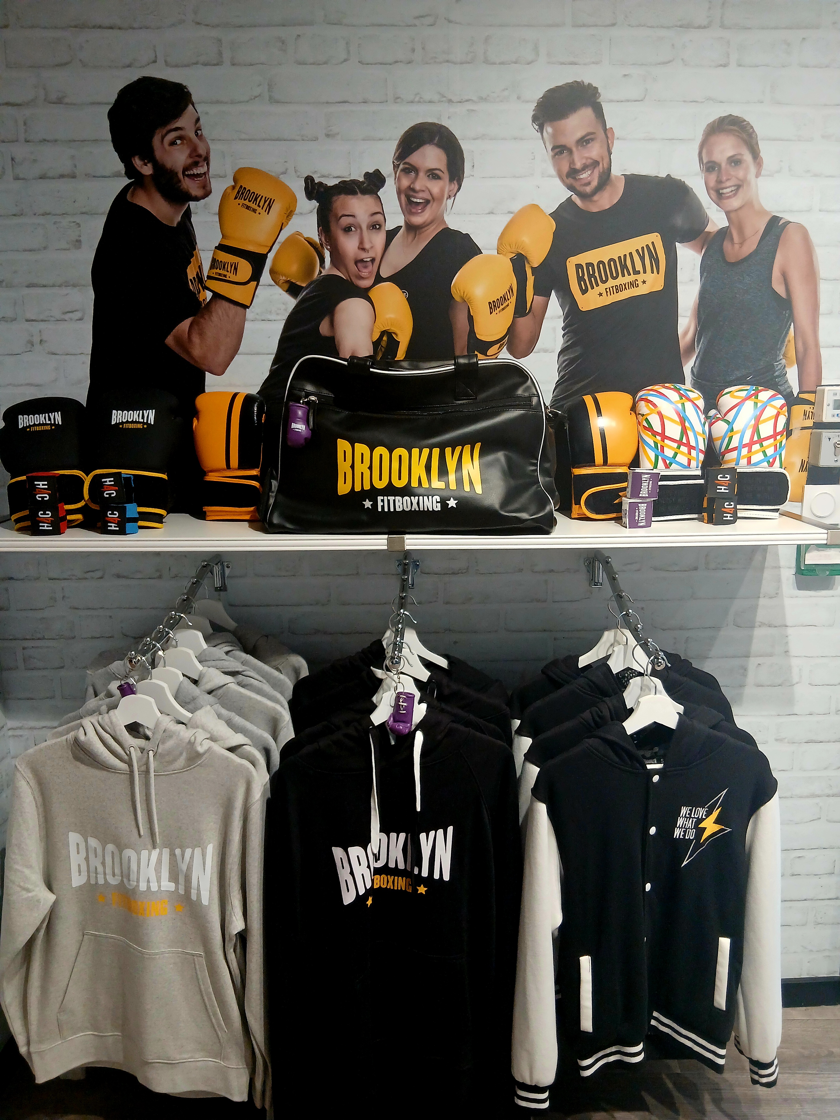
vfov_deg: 67.3
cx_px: 420
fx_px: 841
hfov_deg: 53.1
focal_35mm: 26
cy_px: 560
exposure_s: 1/50.3
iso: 200
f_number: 1.8
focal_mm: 3.98
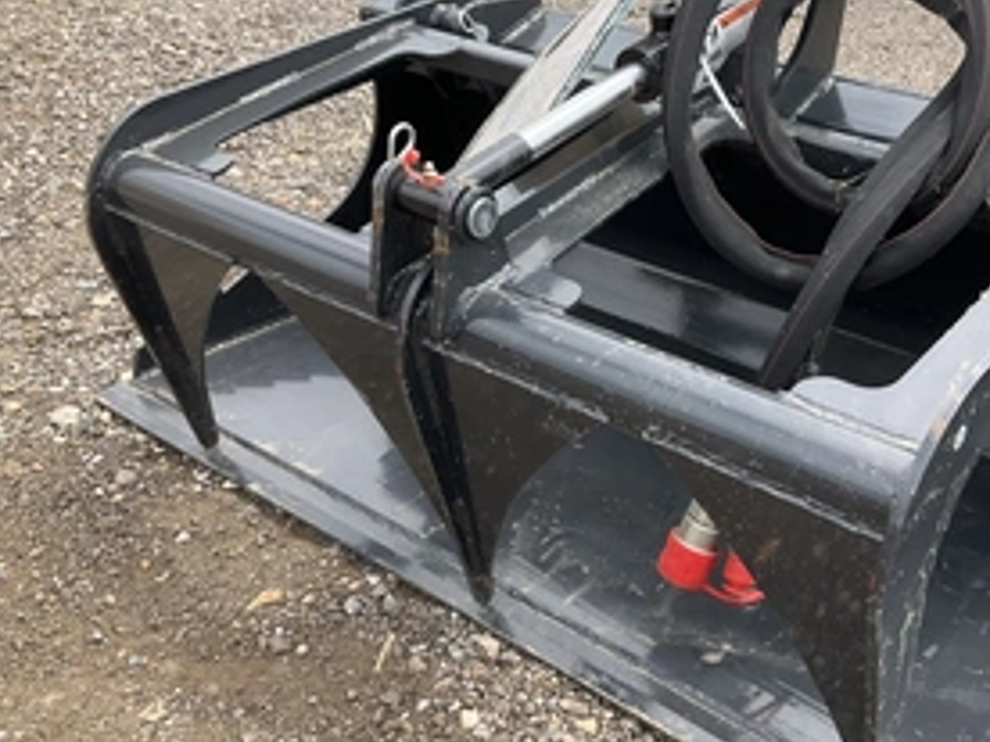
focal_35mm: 42
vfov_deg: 34.3
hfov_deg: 44.4
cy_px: 384
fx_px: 1201
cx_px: 617
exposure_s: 1/586
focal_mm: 3
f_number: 1.8
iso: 25
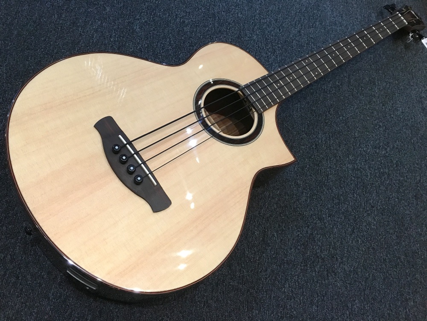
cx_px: 214
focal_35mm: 29
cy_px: 160
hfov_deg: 61.7
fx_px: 358
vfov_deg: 48.2
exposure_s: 1/30
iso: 200
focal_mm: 4.15
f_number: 2.2
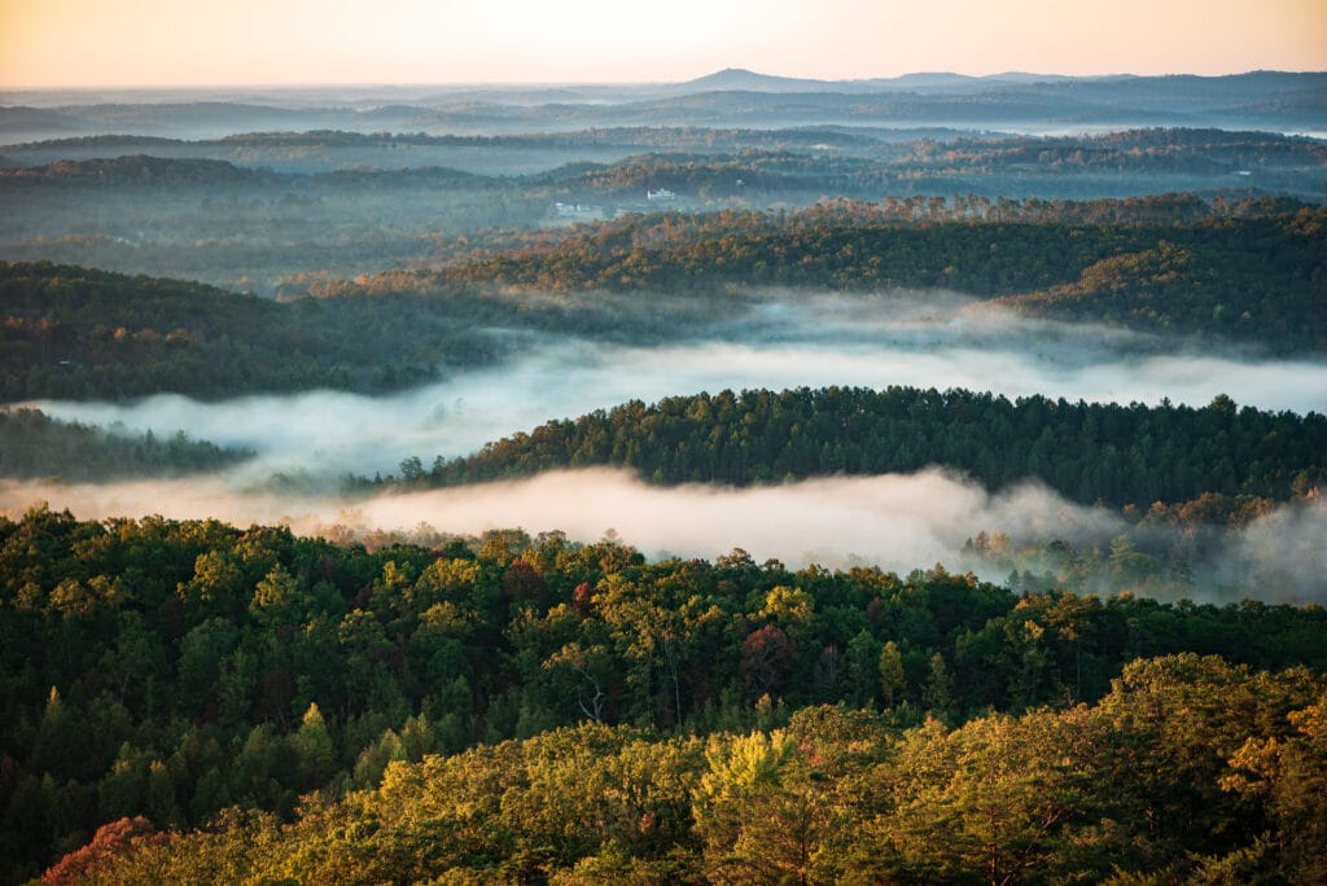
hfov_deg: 19.4
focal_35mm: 105
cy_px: 443
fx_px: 3872
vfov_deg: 13.1
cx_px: 664
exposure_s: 1/60
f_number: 3.5
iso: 100
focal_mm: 105
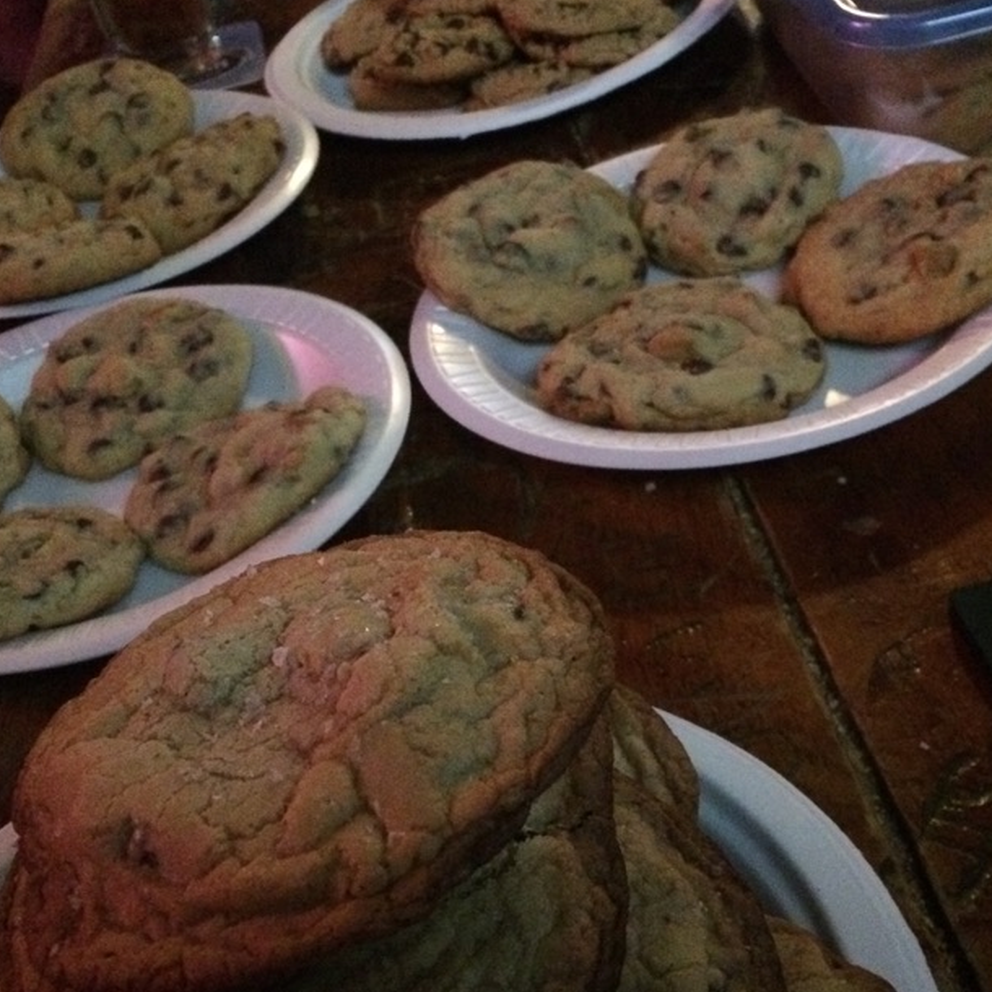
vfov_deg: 39.1
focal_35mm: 43
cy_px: 561
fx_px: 1394
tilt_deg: -41.1
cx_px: 537
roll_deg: +15.3
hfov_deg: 39.1
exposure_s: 1/15
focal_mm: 4.15
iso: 1000
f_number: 2.2
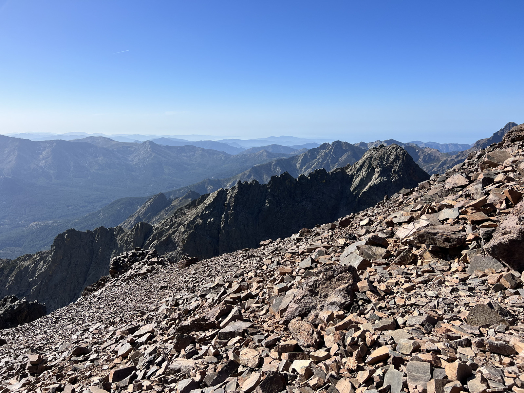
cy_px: 196
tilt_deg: -10.6
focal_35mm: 26
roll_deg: +1.4
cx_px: 262
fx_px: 394
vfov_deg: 53.1
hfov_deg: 67.3
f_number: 1.5
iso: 50
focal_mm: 5.7
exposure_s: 1/5076
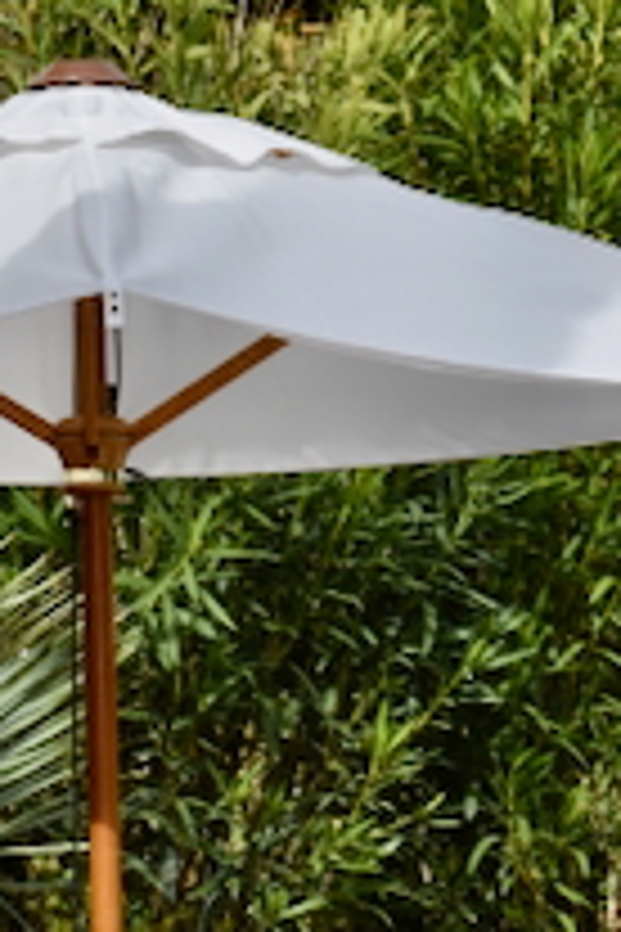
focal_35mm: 325
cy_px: 1198
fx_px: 8409
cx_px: 430
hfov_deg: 4.2
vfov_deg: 6.3
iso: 200
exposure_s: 1/400
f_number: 10
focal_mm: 70
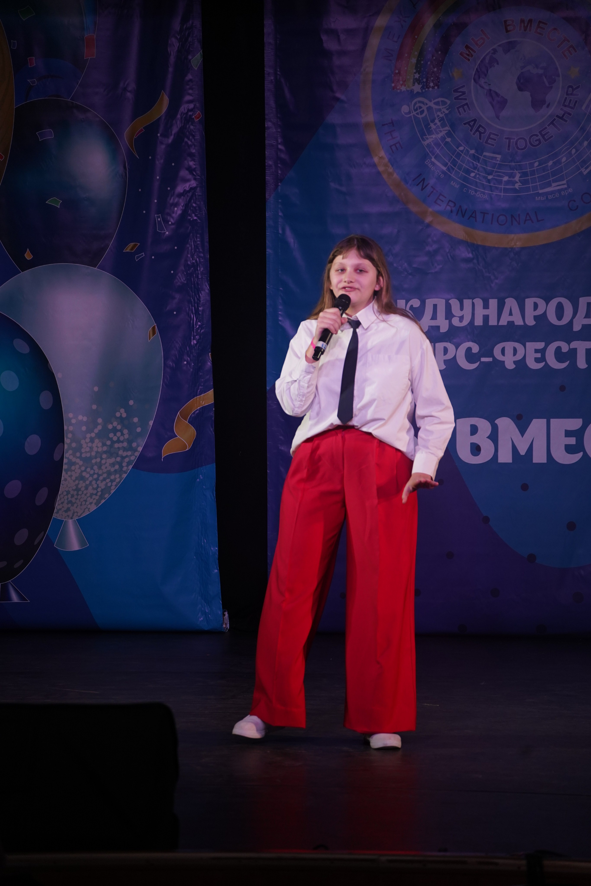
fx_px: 4112
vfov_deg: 12.3
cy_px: 443
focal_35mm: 167
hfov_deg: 8.2
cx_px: 296
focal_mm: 167
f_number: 5.6
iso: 1600
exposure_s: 1/250
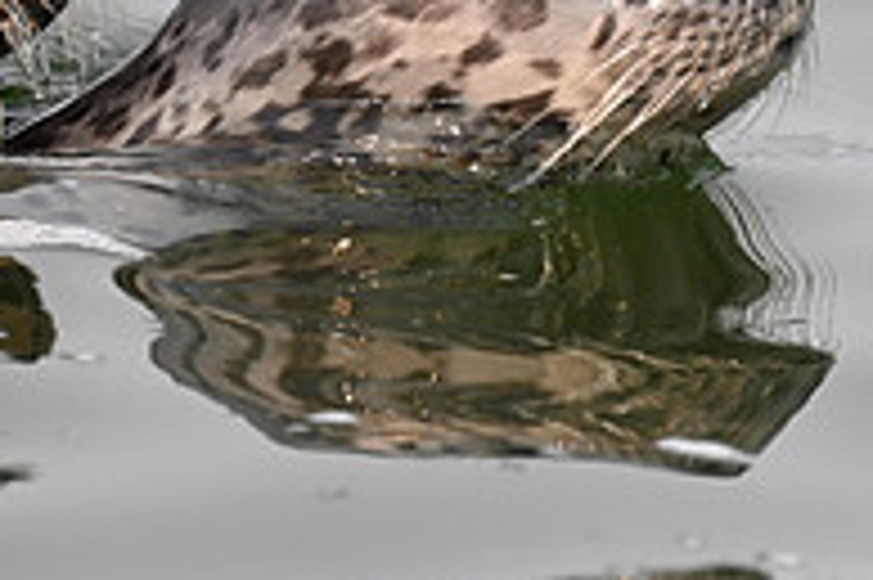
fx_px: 57956
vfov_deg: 0.6
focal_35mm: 2392
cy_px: 7
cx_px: 414
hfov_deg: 0.9
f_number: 6.3
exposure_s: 1/800
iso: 280
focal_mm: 800
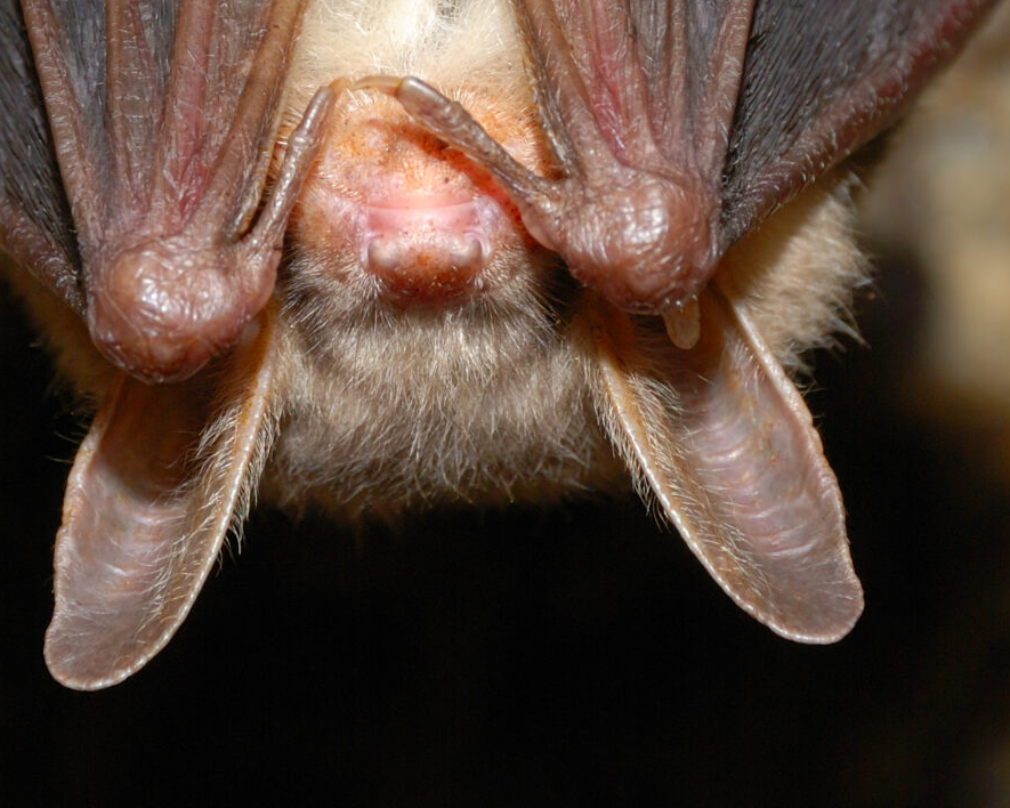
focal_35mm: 428
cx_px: 479
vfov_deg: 3.6
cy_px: -49
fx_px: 12805
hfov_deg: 4.5
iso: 100
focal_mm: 105
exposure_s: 1/60
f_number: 10
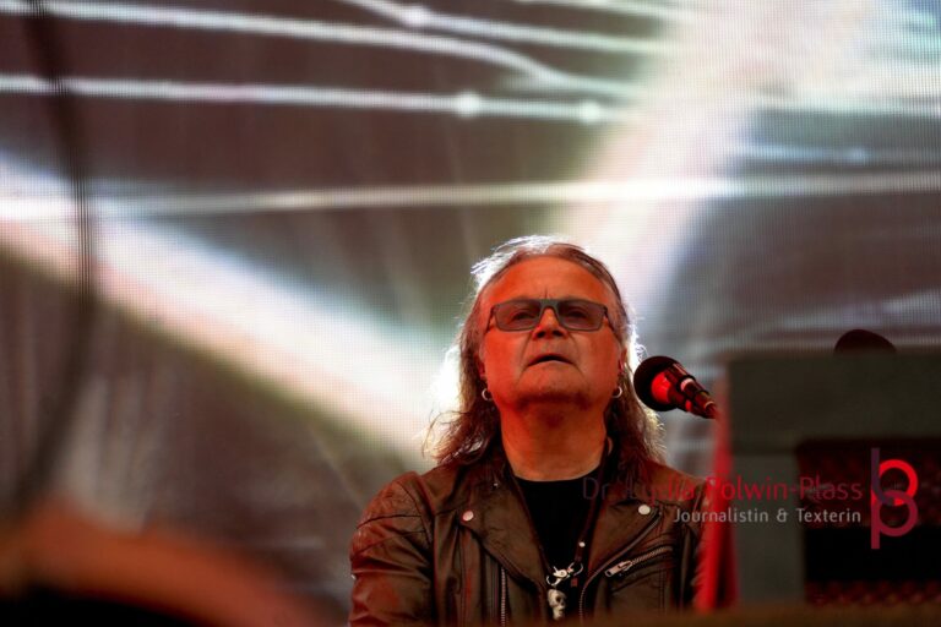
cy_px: 314
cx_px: 470
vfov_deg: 4.8
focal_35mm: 288
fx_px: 7527
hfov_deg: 7.2
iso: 1600
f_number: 6.3
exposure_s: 1/320
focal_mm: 192
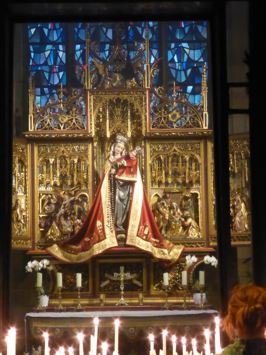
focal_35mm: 111
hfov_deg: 13.3
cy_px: 178
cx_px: 133
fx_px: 1137
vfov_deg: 17.7
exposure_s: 1/15
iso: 1600
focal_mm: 18.2
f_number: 5.3
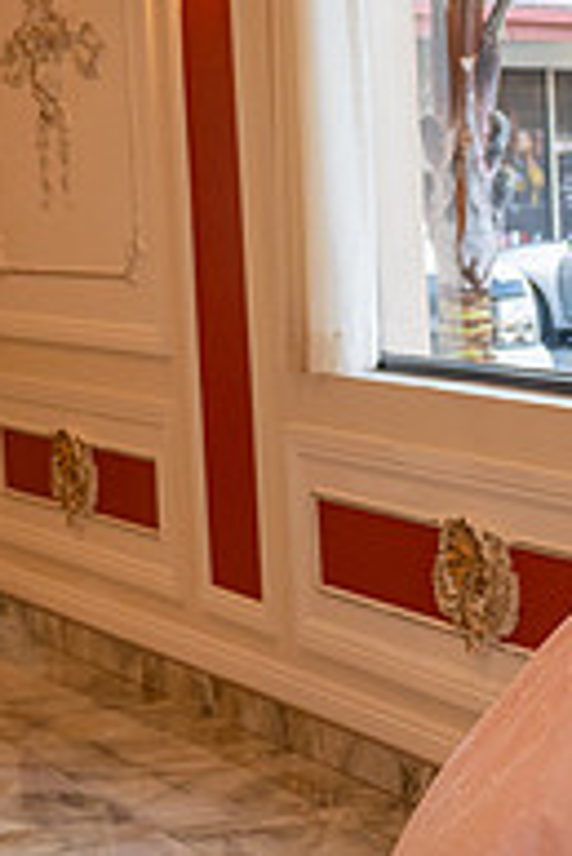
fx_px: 3093
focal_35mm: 130
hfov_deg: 10.1
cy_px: 592
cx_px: 949
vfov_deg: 15.7
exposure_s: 1/200
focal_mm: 32
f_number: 2.8
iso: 320
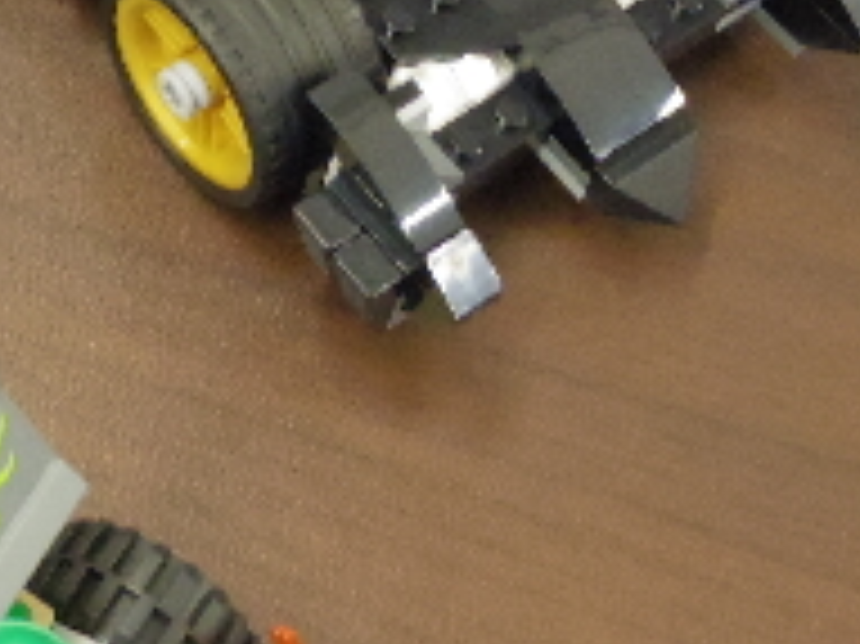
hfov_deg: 17.2
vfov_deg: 12.9
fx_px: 2731
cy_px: -243
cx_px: -135
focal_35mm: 110
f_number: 4.5
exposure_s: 1/60
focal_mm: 6.4
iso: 1250
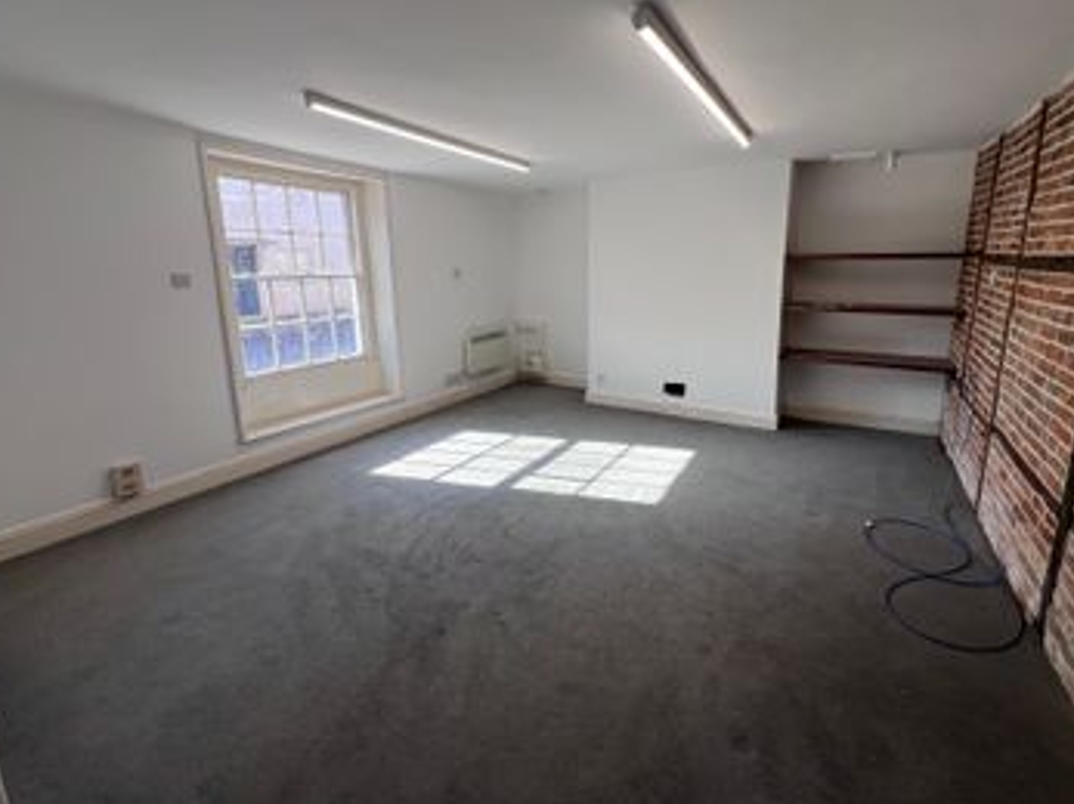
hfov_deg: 98.0
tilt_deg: -10.7
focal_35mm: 15
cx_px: 579
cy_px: 359
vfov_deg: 81.4
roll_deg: +0.7
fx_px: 465
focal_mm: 1.57
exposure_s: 1/209
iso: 32
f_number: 1.8
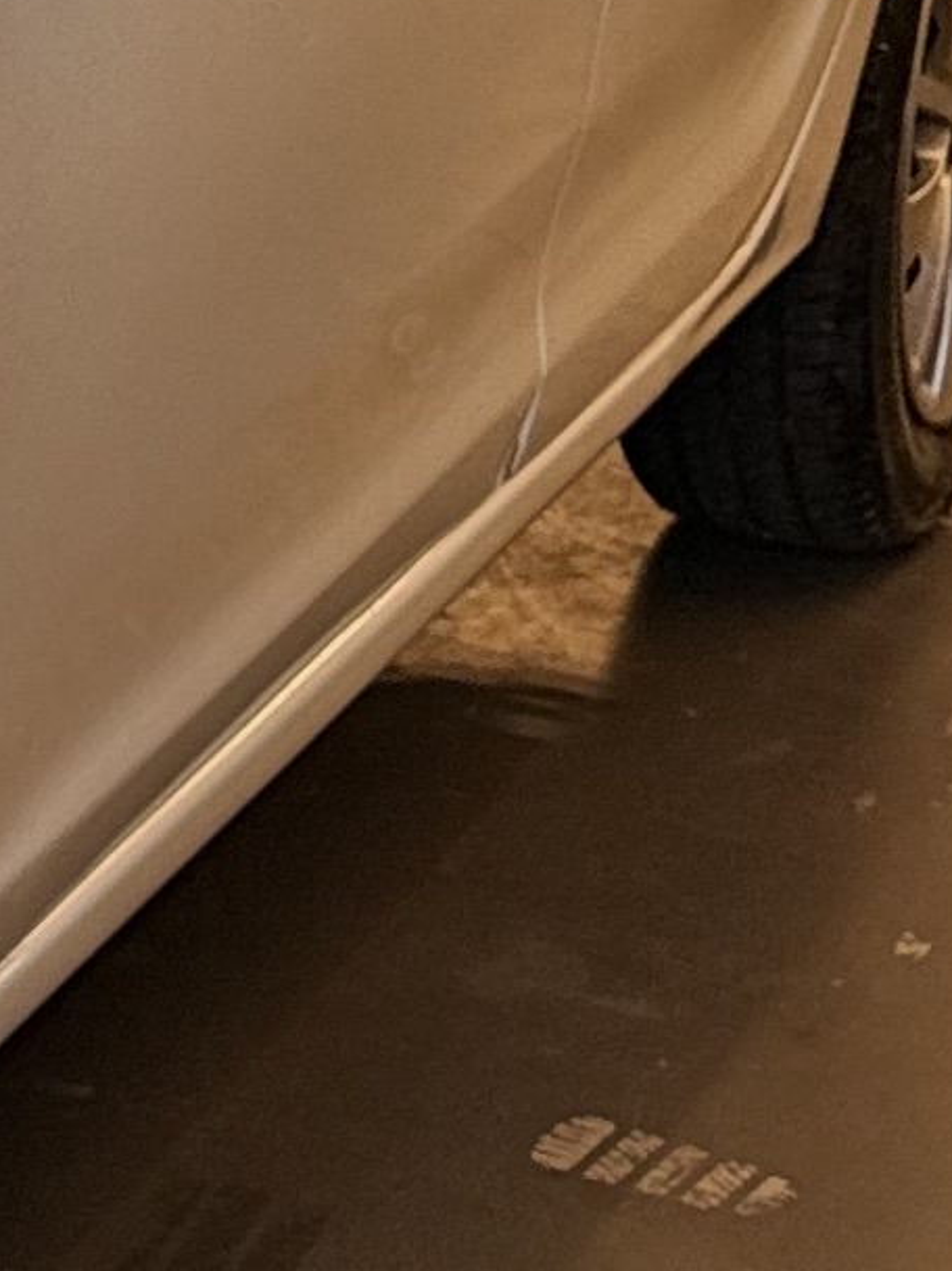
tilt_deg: -4.5
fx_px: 5837
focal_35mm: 159
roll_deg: -1.6
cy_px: -799
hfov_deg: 8.3
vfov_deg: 11.7
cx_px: -1608
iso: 80
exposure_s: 1/122
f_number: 1.78
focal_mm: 6.76
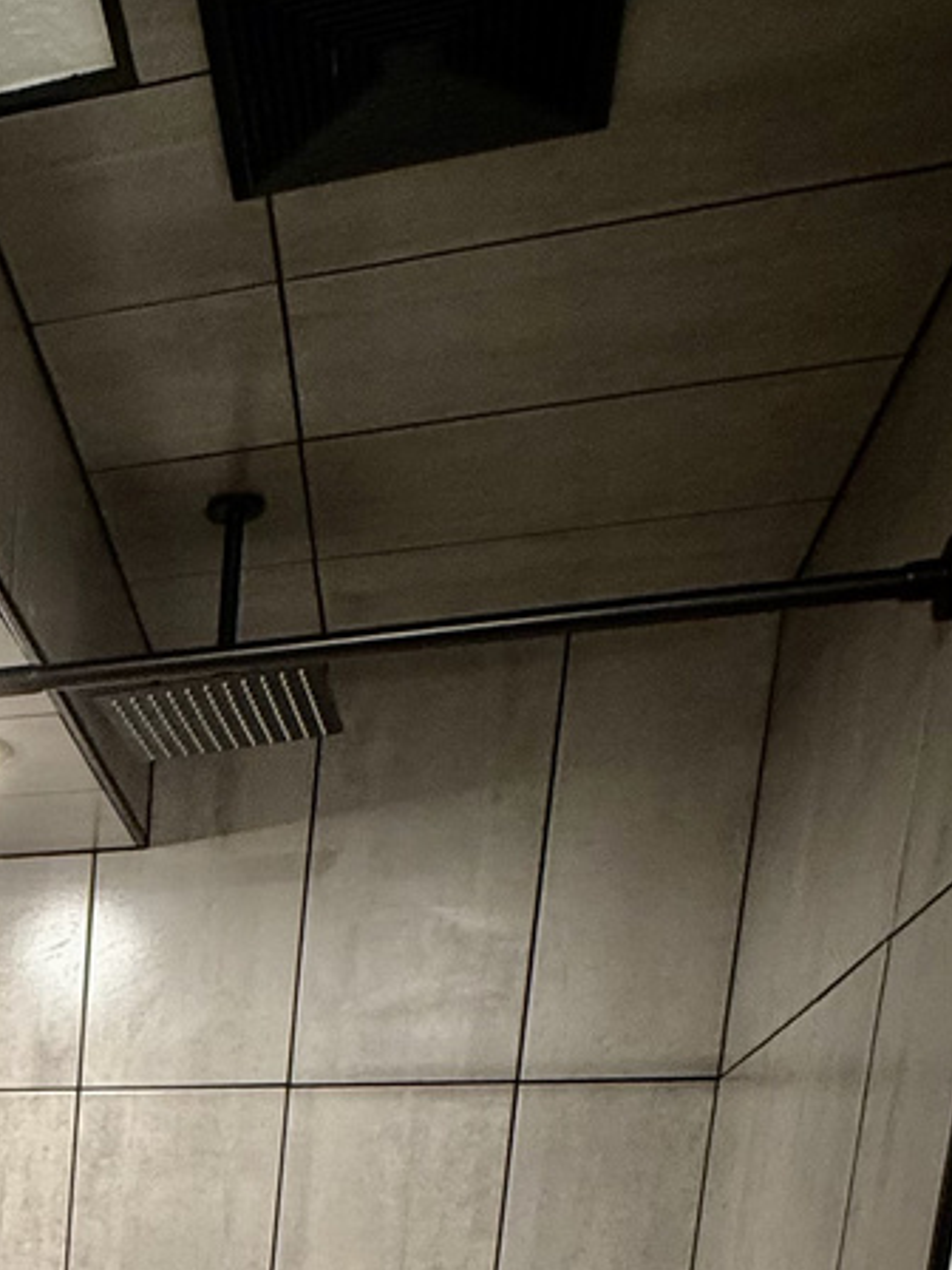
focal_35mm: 48
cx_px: -283
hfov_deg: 25.9
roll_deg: -2.9
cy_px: 1667
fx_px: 1760
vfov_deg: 30.7
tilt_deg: -11.3
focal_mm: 2.22
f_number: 2.2
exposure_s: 1/60
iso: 200
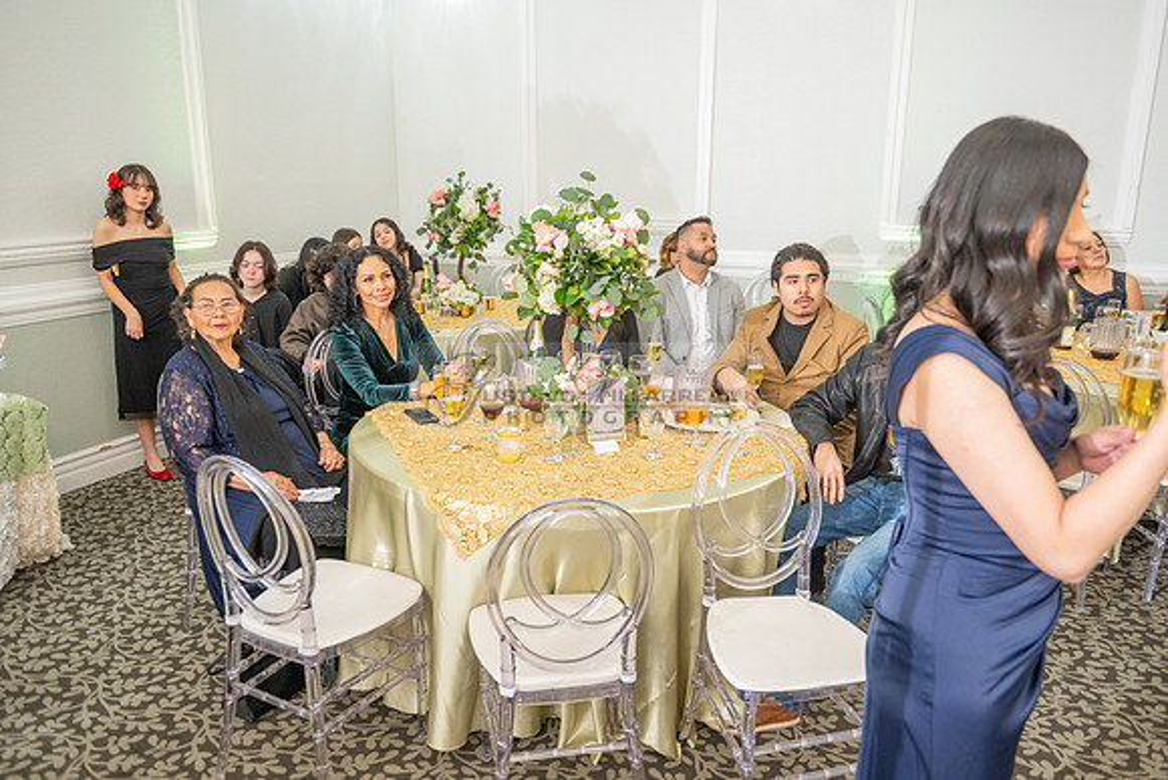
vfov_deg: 48.0
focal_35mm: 27
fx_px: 876
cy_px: 390
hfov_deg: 67.4
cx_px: 584
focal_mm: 27
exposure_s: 1/160
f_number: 3.5
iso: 500
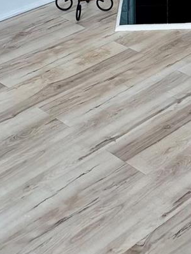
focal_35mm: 100
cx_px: 202
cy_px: -181
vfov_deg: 16.8
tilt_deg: -11.0
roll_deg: +1.0
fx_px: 735
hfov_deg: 14.5
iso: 80
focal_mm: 5.96
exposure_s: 1/120
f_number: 1.6
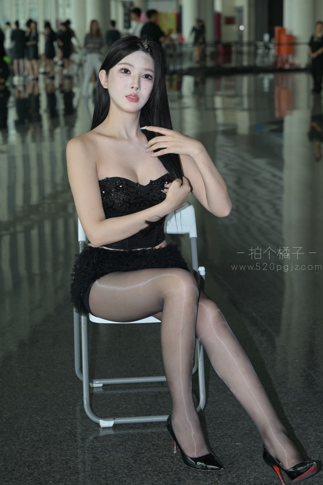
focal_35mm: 74
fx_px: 996
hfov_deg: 18.4
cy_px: 245
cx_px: 169
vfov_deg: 27.3
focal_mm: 70
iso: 160
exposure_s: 1/200
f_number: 4.5
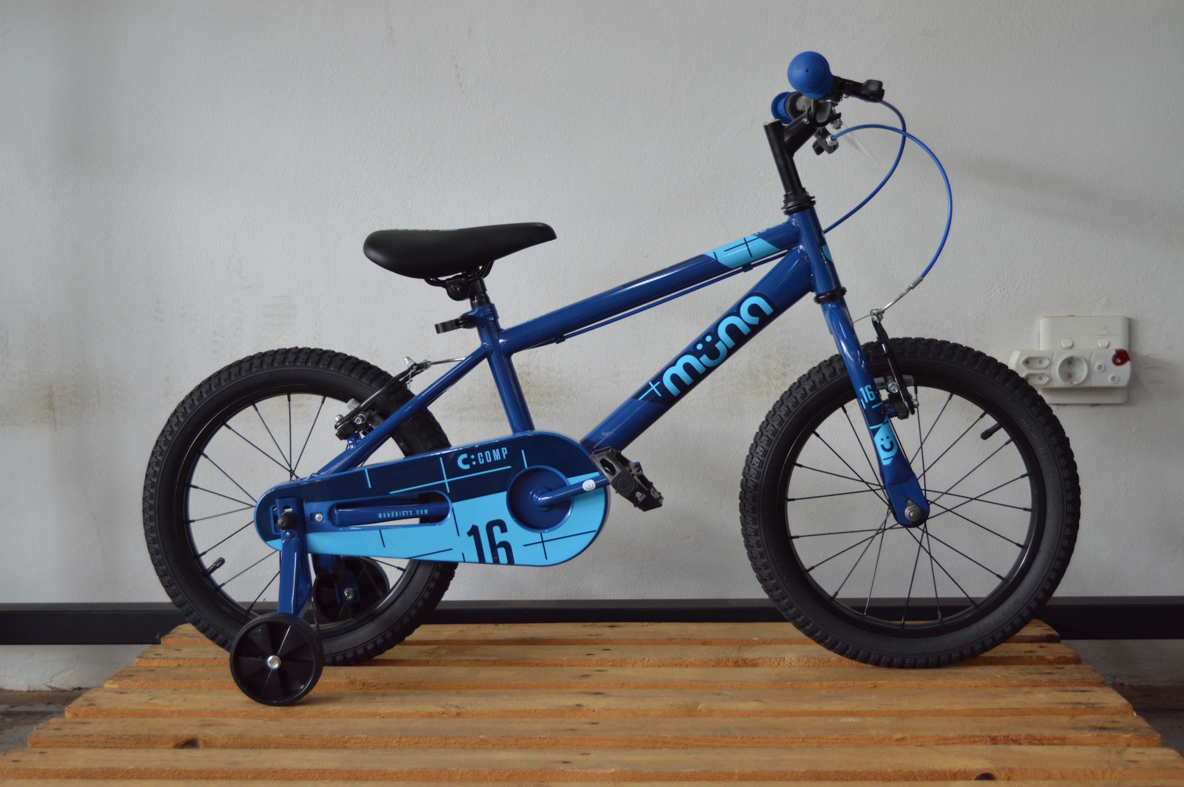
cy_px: 394
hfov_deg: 41.1
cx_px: 592
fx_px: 1577
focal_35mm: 48
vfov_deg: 28.0
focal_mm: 32
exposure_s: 1/60
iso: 800
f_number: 4.5
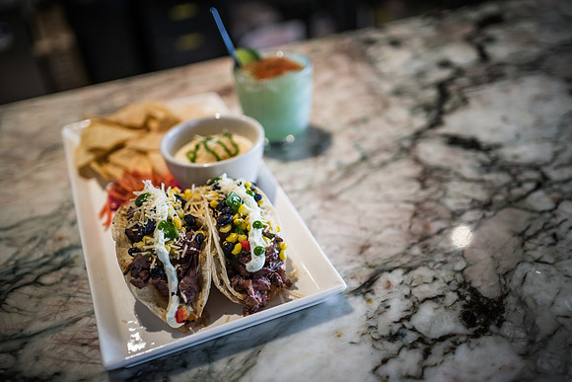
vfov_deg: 36.2
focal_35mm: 37
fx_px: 584
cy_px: 195
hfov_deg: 52.2
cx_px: 300
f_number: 1.8
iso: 1600
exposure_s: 1/400
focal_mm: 35
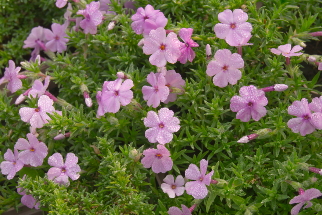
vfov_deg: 16.6
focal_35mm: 82
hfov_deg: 24.6
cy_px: 108
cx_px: 161
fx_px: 738
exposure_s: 1/100
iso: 640
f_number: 16
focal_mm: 55
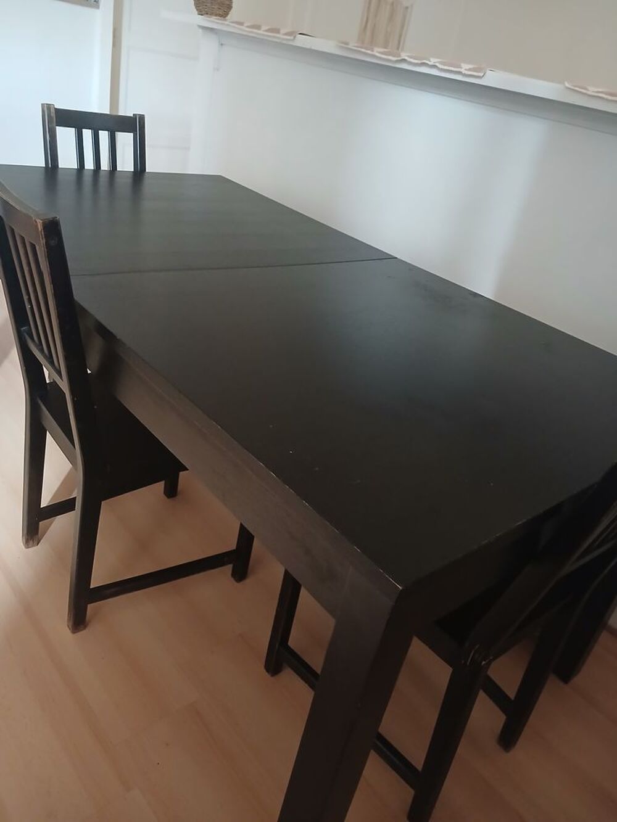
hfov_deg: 51.4
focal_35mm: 27
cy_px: 411
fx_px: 642
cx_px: 308
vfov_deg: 65.3
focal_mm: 3.98
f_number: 1.8
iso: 500
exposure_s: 1/20
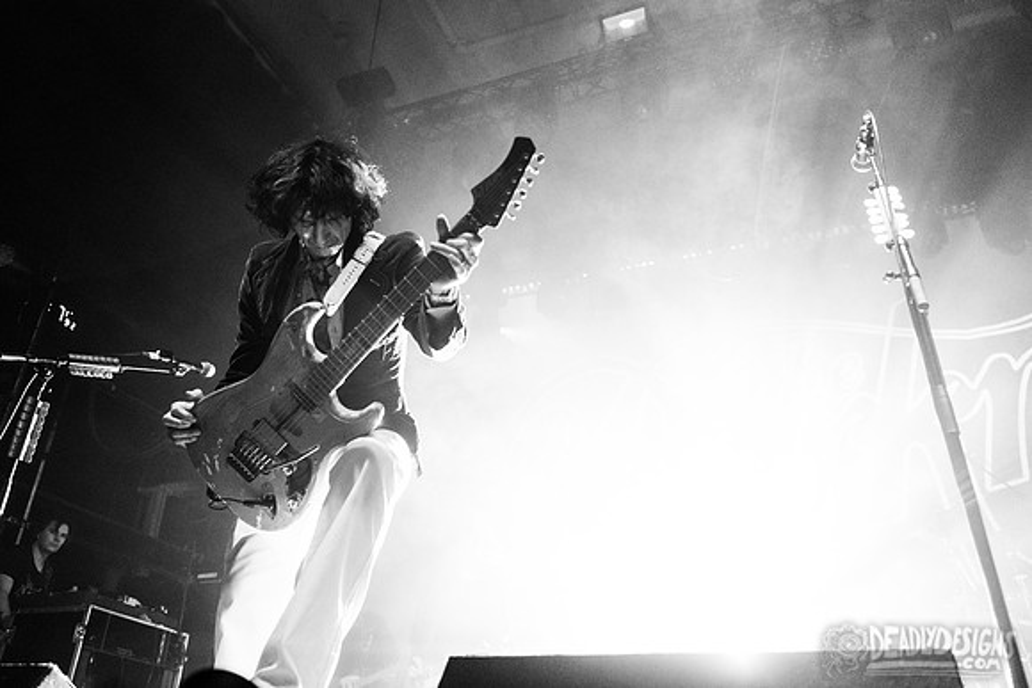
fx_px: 866
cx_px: 462
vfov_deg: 43.2
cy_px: 289
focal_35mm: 30
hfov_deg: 61.4
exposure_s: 1/250
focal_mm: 26
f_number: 3.2
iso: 2500
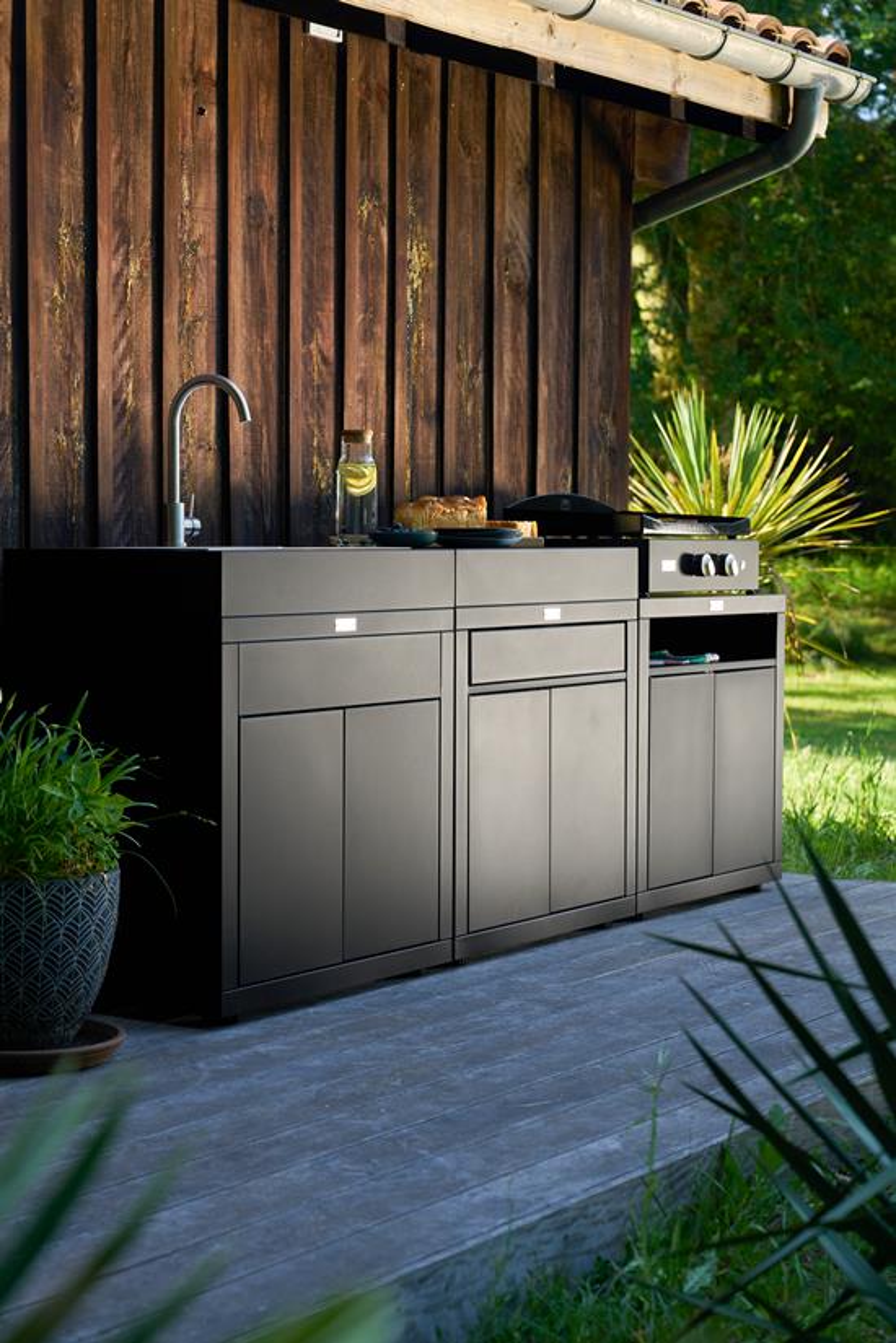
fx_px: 2613
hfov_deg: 19.5
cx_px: 448
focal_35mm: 70
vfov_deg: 28.8
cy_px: 672
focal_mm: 70
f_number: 4.5
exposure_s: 1/100
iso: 400
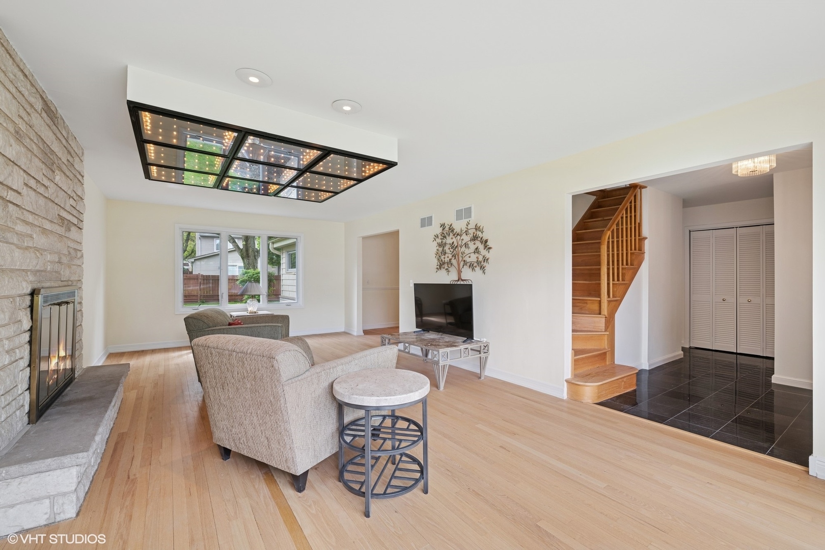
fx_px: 355
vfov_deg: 75.5
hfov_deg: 98.5
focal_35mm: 16
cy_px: 275
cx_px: 412
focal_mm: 15.5
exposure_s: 1/6
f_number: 8
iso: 200
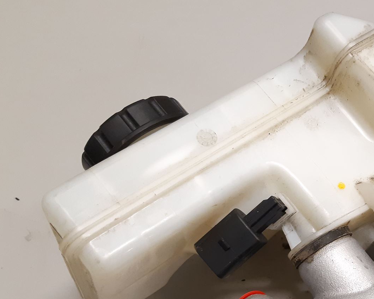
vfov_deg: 30.2
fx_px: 542
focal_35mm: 49
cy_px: 231
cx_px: 336
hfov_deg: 35.8
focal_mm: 3.93
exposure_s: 1/50
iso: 200
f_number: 1.7
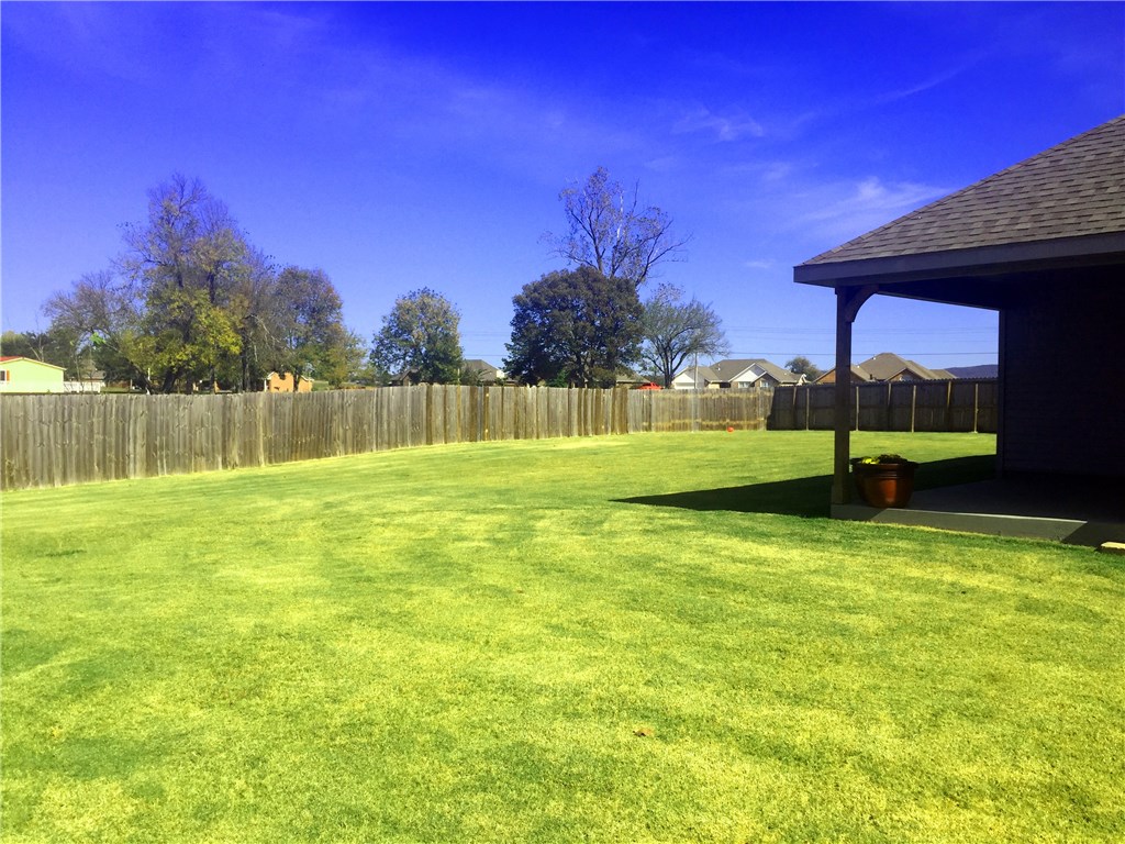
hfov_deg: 61.7
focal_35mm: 29
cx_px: 562
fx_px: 942
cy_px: 422
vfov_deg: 48.2
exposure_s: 1/1799
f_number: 2.2
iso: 32
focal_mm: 4.15
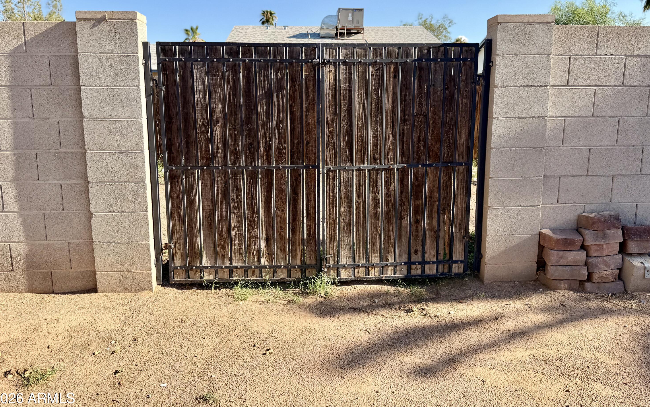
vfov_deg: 47.4
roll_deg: +0.3
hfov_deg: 70.4
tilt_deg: -9.8
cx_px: 324
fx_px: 461
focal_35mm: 26
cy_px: 172
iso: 80
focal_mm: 6.76
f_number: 1.78
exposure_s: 1/2611
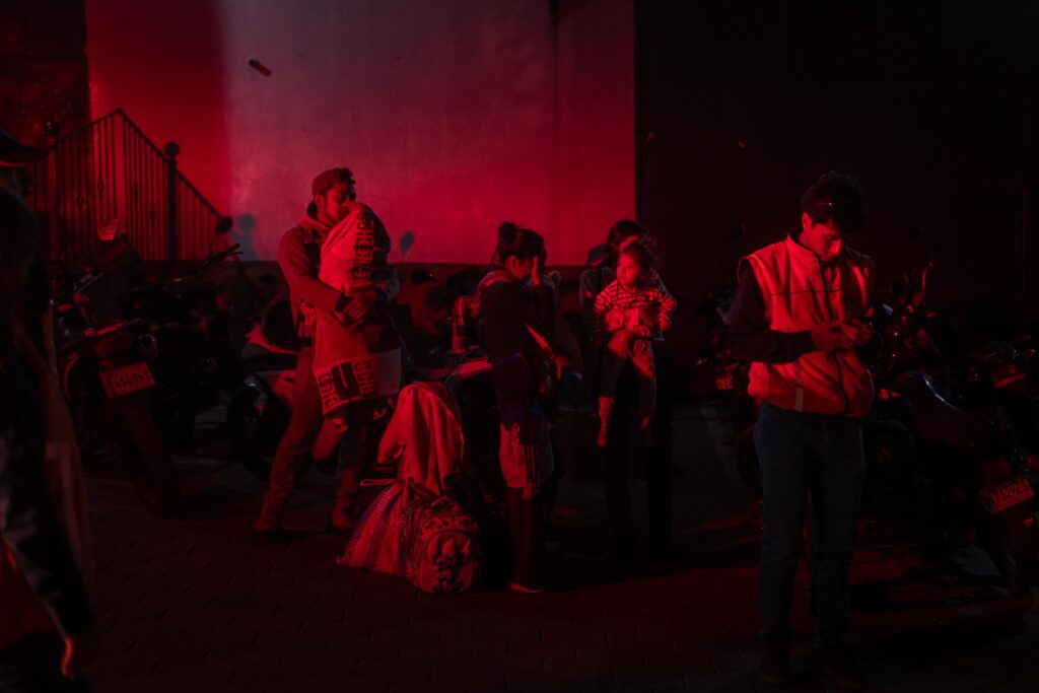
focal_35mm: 50
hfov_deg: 39.6
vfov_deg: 27.0
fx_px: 1443
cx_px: 520
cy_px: 346
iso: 1600
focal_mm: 50
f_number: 2
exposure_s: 1/125
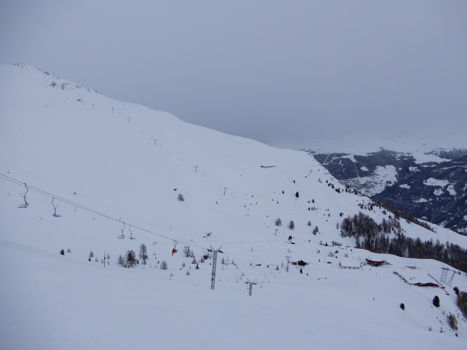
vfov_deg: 56.8
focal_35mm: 24
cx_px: 234
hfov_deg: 71.6
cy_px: 175
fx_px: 324
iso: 80
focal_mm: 4.3
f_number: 3.4
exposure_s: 1/1250
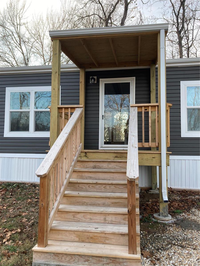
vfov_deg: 63.4
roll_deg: -1.9
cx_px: 100
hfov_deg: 49.7
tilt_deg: +5.3
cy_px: 133
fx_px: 216
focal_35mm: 28
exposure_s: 1/161
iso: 20
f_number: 1.8
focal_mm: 3.99
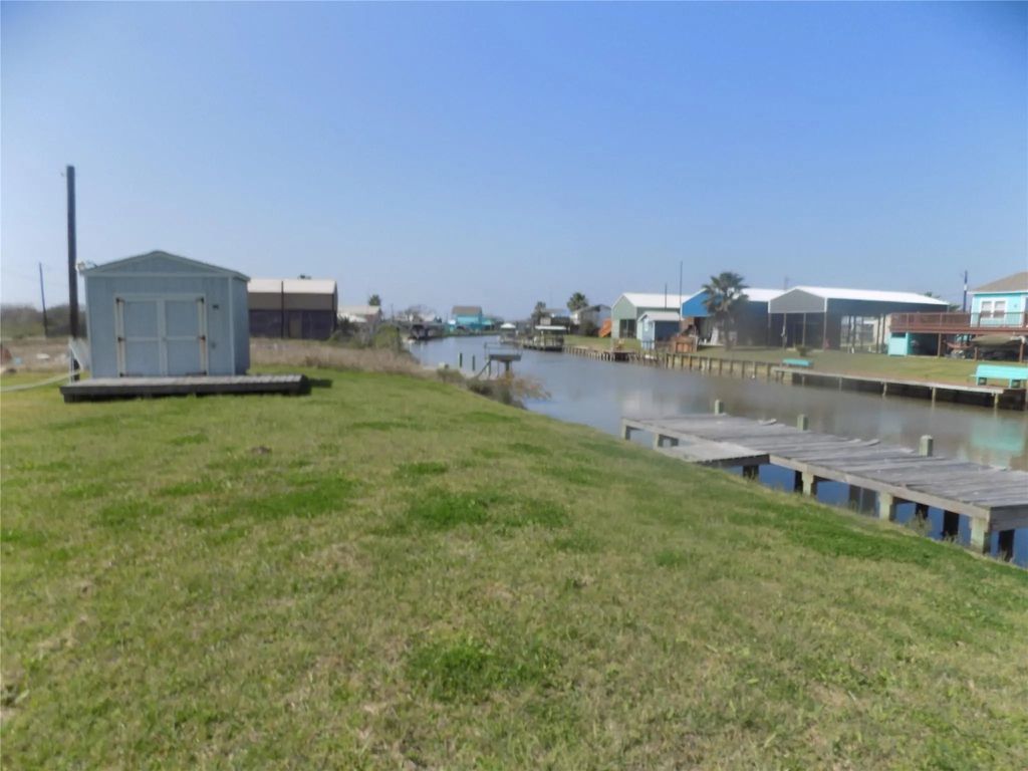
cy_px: 386
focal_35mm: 23
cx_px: 514
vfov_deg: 58.9
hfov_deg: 73.9
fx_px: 683
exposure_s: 1/1250
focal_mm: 4
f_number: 3.1
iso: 80
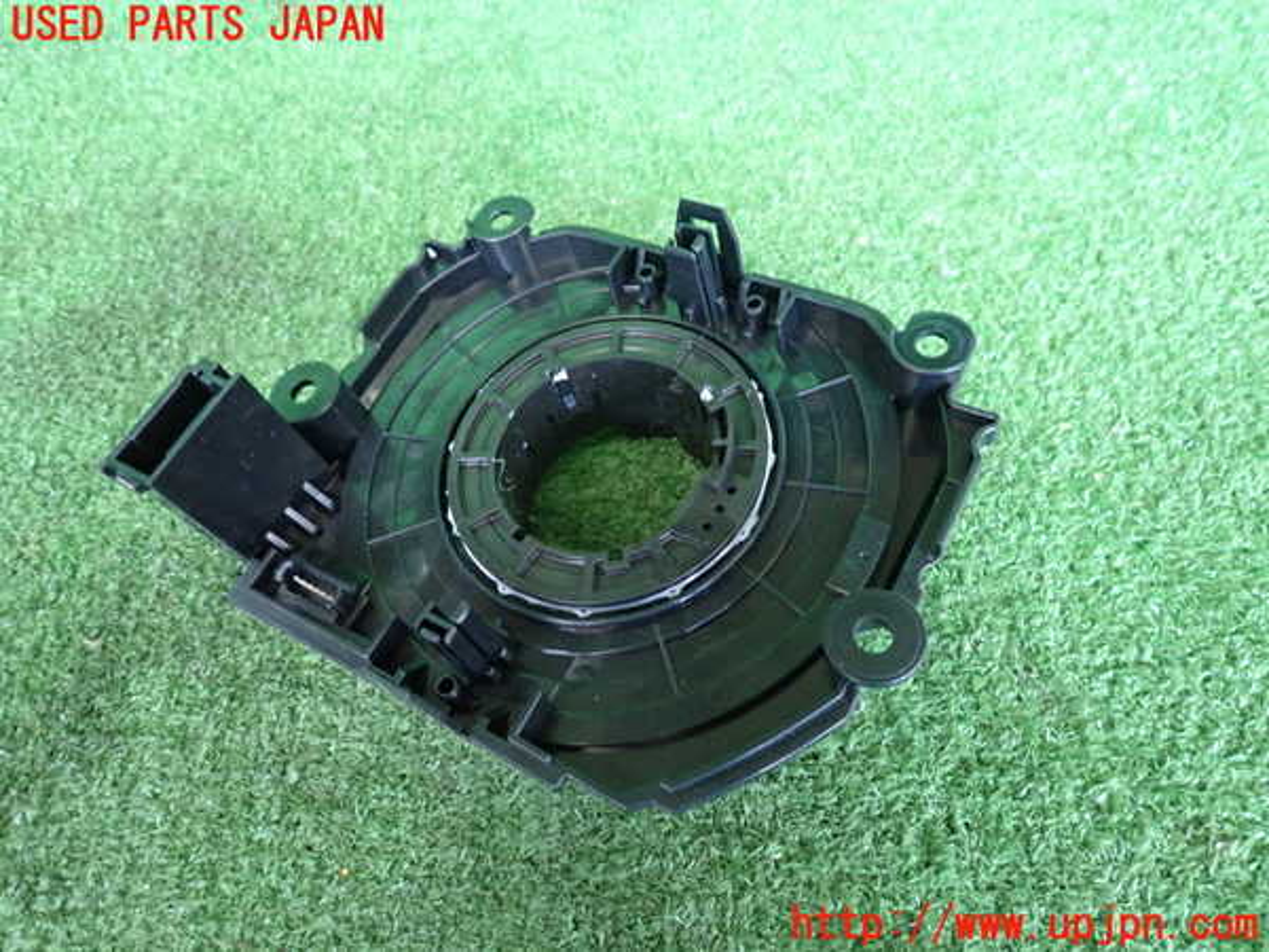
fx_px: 916
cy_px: 476
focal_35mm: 25
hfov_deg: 69.4
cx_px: 634
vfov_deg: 54.9
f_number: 2
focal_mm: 4.5
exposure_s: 1/30
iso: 500
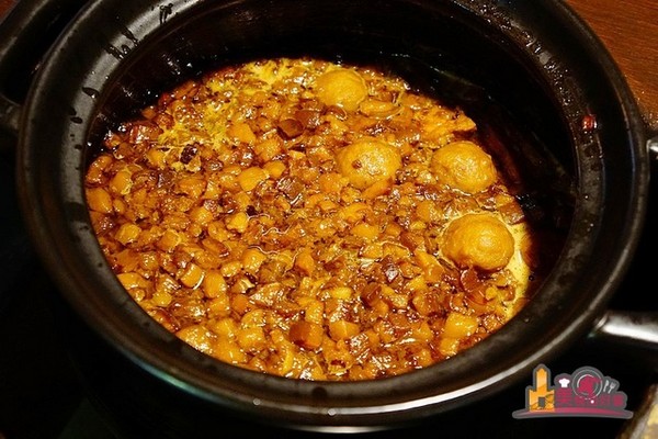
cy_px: 220
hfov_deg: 45.0
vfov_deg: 30.8
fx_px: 795
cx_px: 329
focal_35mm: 44
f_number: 4
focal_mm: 29
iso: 6400
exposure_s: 1/50
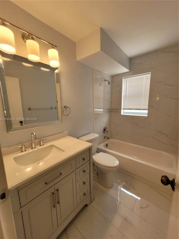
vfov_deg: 106.2
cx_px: 90
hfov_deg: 89.9
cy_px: 120
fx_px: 90
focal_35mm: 13
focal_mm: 1.74
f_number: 2.2
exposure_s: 1/60
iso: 50
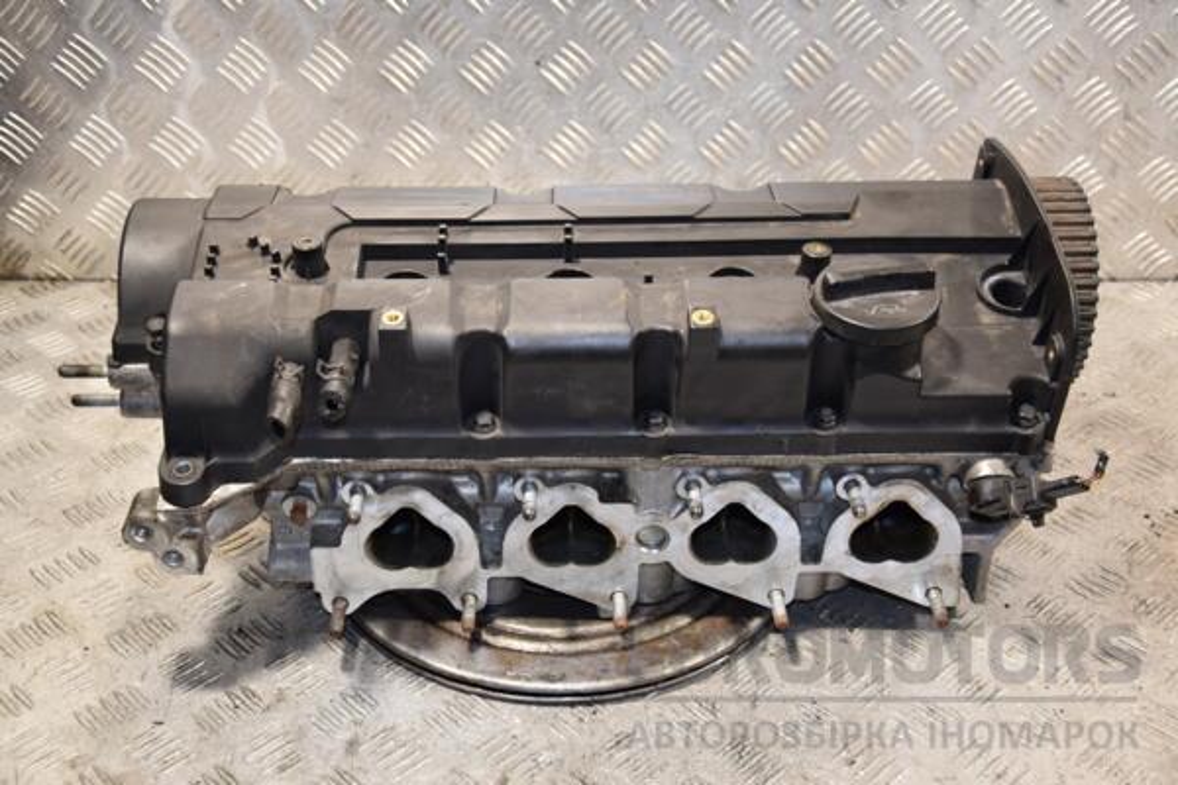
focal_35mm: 51
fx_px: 1669
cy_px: 392
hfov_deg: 38.9
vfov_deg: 26.5
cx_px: 589
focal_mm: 34
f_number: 5
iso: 800
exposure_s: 1/125
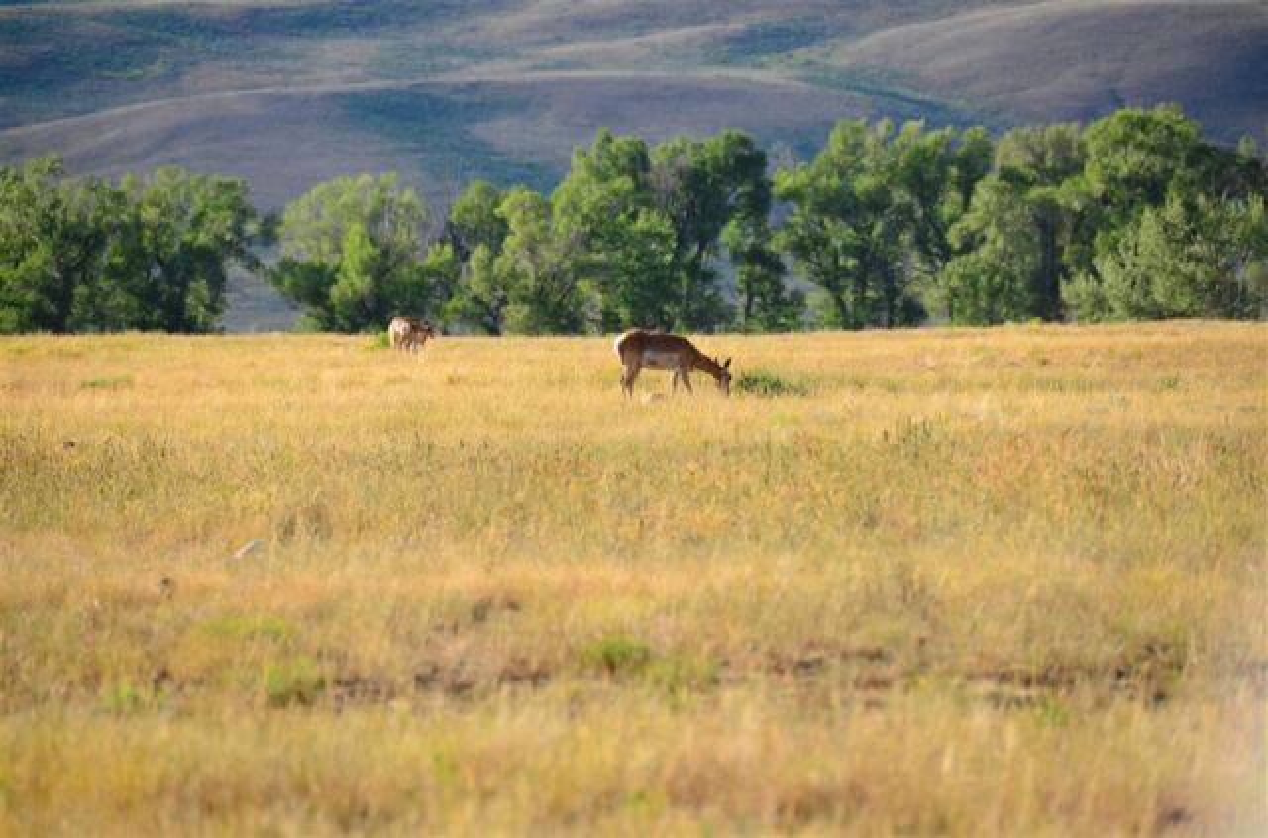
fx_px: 10538
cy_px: 419
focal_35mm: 300
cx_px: 634
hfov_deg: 6.9
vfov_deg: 4.6
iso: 200
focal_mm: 200
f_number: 5.6
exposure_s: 1/500
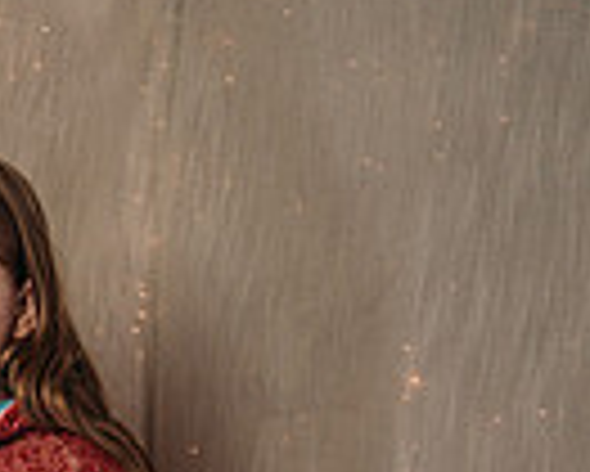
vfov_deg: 9.6
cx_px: -679
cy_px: 800
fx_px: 2691
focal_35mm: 154
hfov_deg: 11.1
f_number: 6.3
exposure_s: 1/100
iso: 100
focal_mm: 35
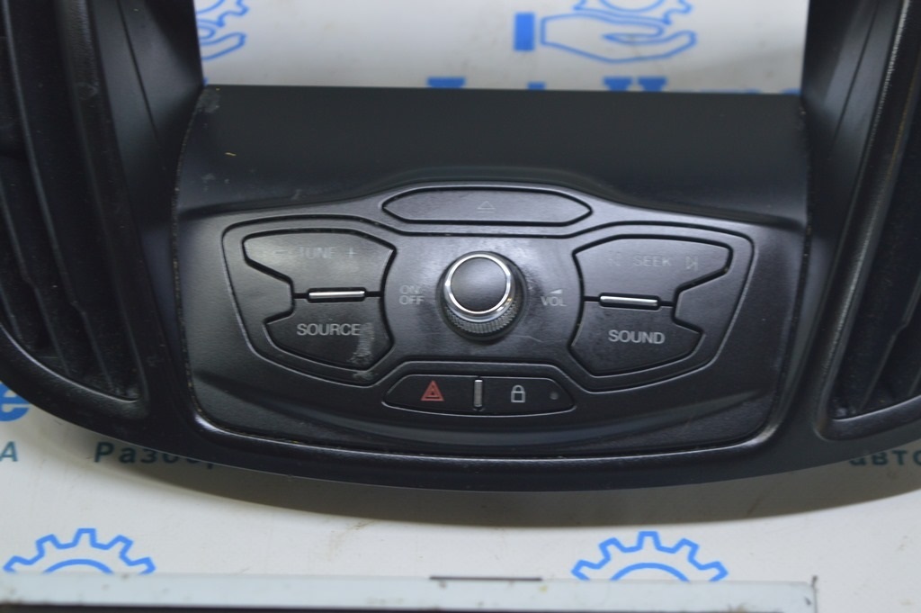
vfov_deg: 16.5
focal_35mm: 82
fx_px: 2109
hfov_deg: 24.6
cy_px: 306
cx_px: 460
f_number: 5.6
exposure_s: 1/20
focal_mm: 55
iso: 400
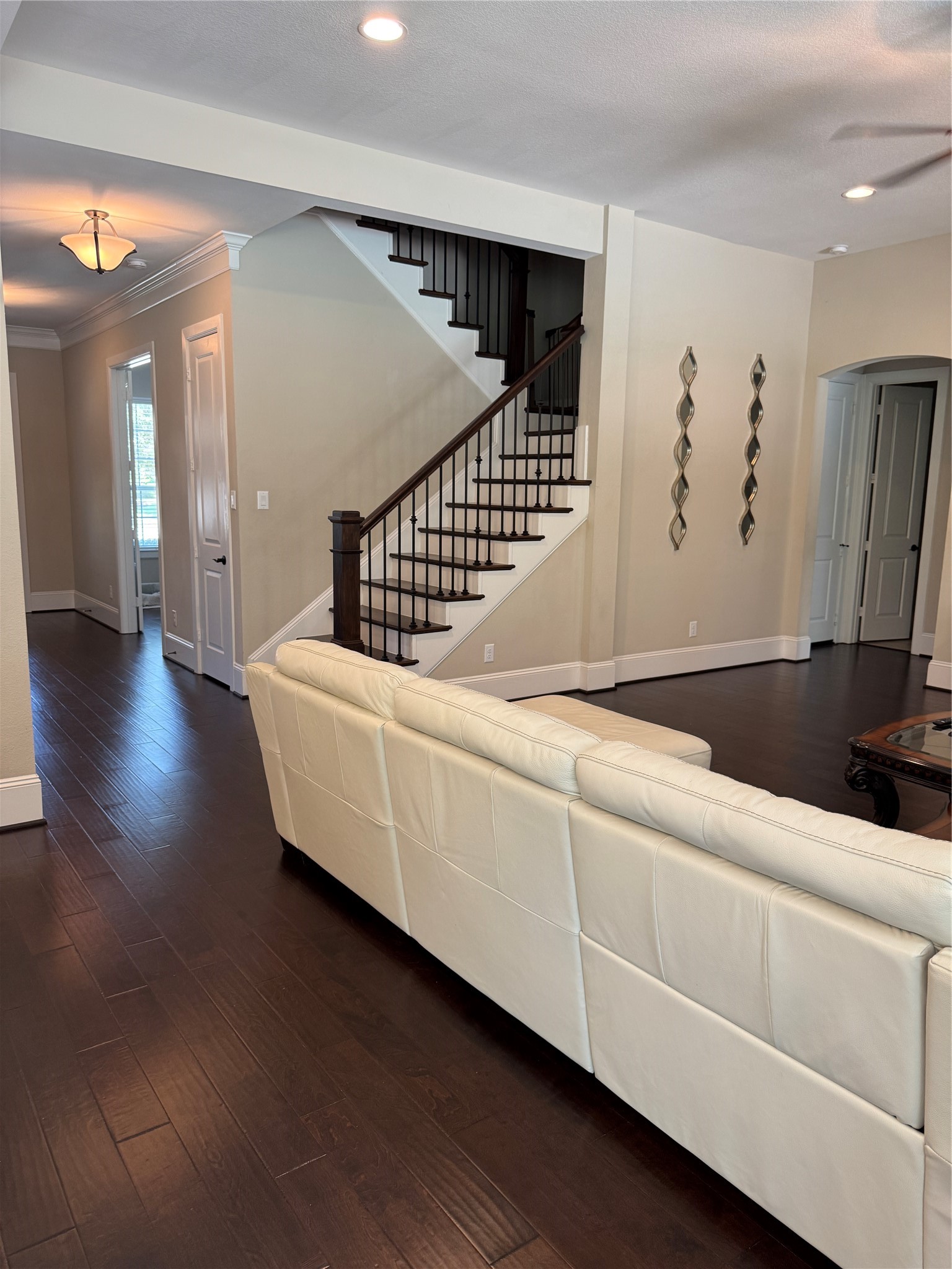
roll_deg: +0.0
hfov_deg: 56.8
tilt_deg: -8.1
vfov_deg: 71.6
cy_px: 634
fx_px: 880
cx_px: 476
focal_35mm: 24
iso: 160
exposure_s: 1/60
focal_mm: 6.76
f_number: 1.78
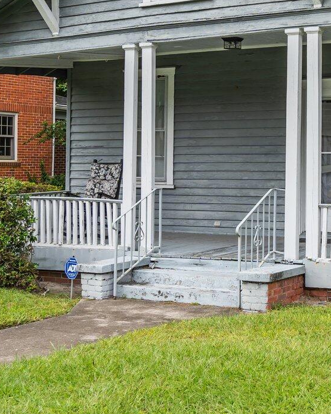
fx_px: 882
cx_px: 298
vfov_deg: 26.3
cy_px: 135
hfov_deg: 20.8
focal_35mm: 72
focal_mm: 26
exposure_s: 1/400
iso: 100
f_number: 4
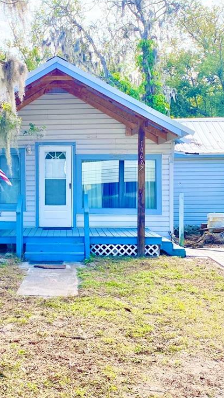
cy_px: 178
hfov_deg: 25.5
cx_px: 41
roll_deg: -1.1
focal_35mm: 46
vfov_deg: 44.5
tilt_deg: +1.0
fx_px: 485
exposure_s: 1/2268
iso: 32
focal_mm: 4.25
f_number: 1.8
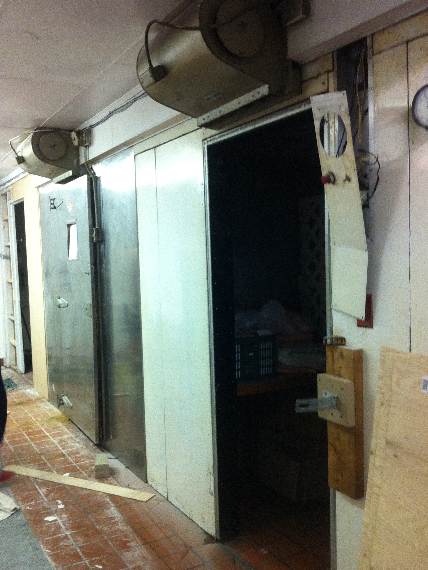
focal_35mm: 36
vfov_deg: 51.4
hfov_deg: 39.7
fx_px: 593
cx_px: 213
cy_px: 287
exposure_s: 1/15
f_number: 2.8
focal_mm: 3.85
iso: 160
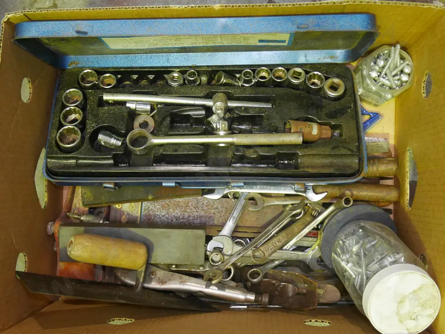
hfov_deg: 42.9
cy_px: 167
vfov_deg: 32.9
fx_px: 566
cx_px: 222
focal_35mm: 44
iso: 3200
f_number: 4.9
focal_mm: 22
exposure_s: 1/60
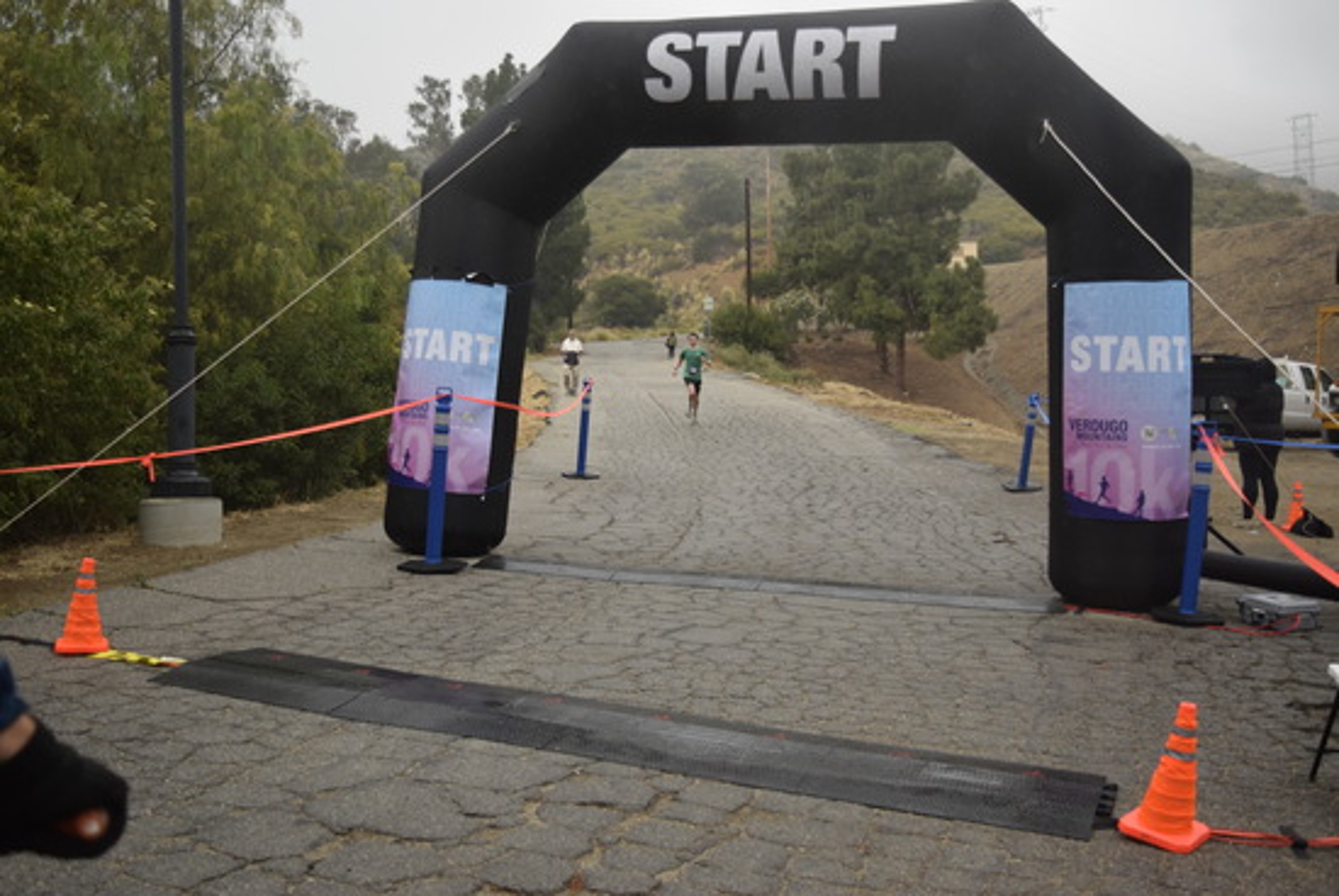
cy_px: 448
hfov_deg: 55.1
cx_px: 670
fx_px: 1285
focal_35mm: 34
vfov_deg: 38.5
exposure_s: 1/640
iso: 800
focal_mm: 23
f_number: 3.8
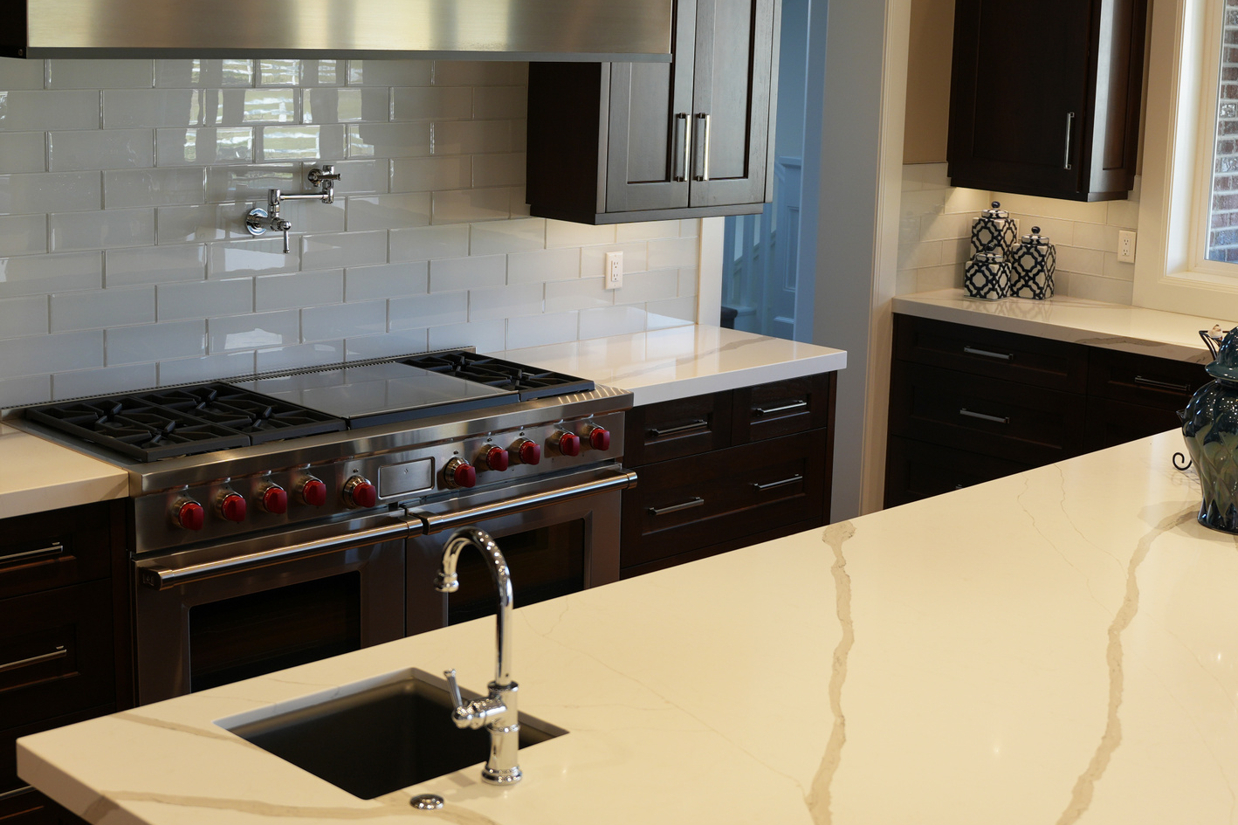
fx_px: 1788
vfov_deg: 26.0
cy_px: 349
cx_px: 824
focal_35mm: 52
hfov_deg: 37.8
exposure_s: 1/50
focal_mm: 24
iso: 100
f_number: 2.8
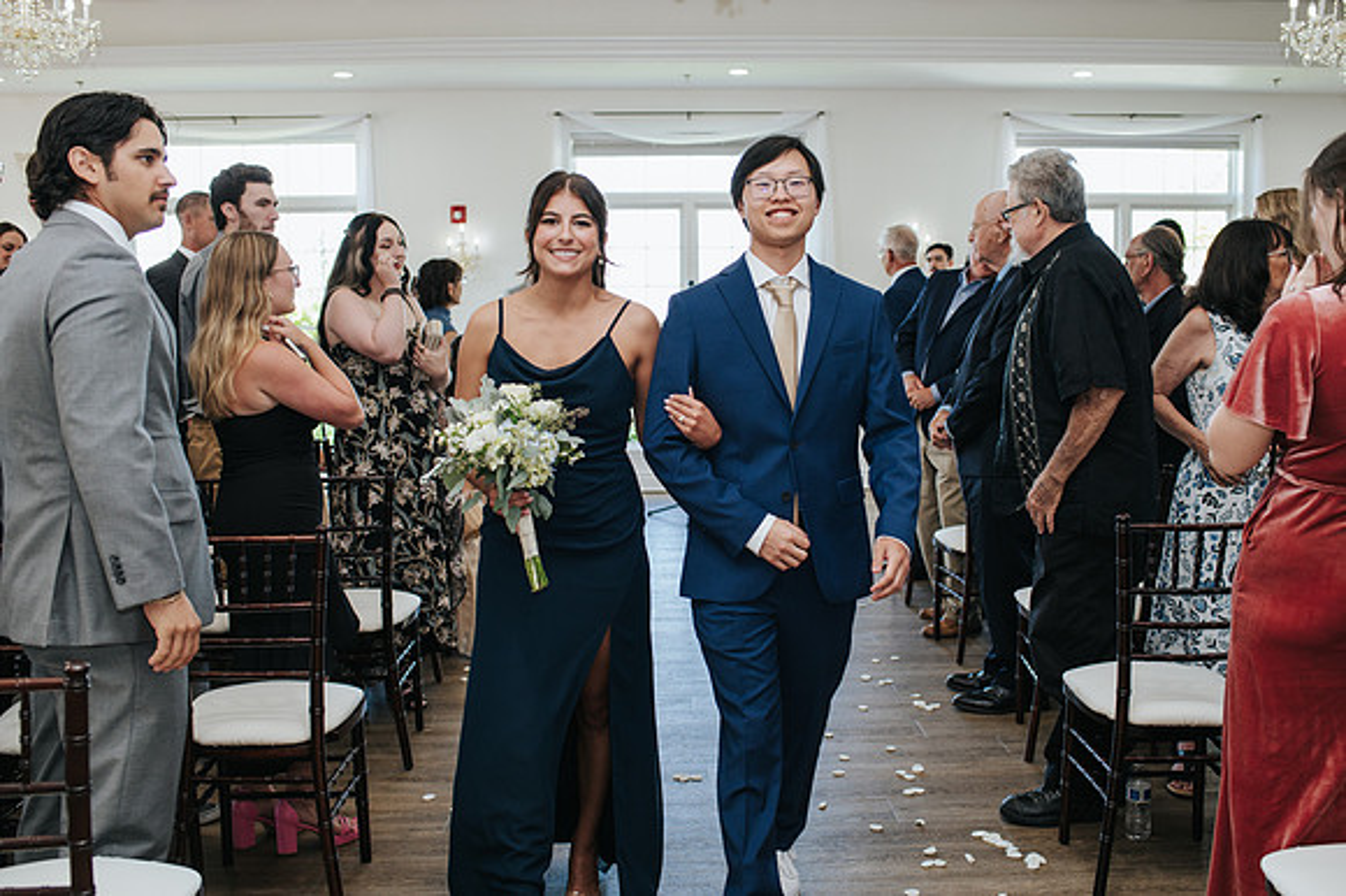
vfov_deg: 35.9
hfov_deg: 51.8
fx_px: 1385
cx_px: 704
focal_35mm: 37
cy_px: 448
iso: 800
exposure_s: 1/200
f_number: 3.5
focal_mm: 35
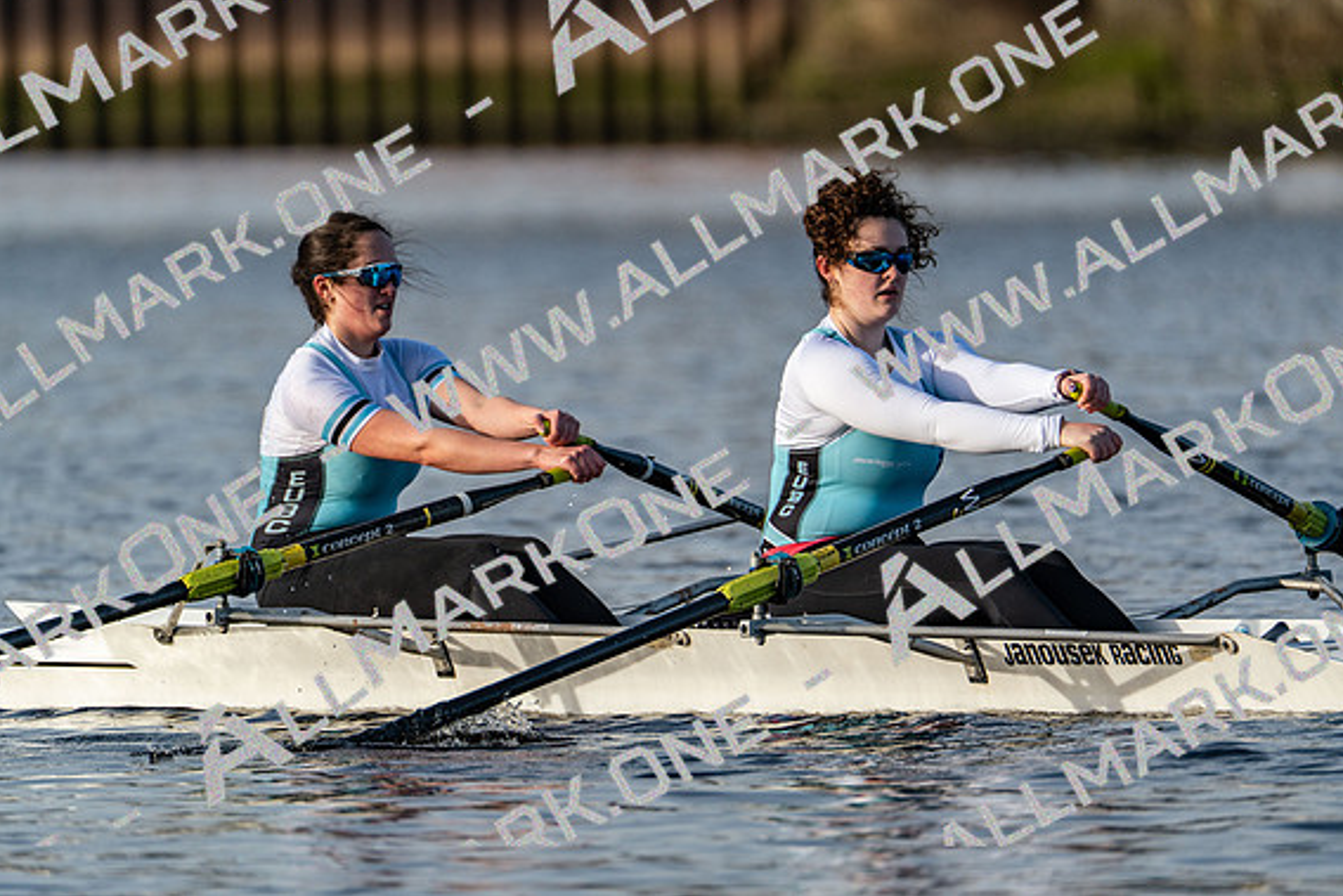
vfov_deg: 2.2
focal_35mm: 613
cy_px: 441
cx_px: 679
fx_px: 22873
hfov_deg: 3.4
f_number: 6.3
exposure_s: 1/2000
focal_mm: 600
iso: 640
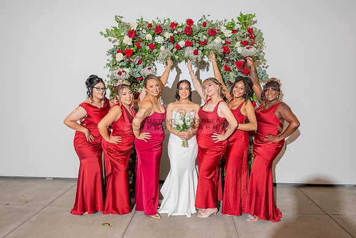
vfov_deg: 43.6
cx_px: 178
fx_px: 297
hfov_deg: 61.9
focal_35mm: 30
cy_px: 119
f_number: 4
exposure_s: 1/200
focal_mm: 30
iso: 800
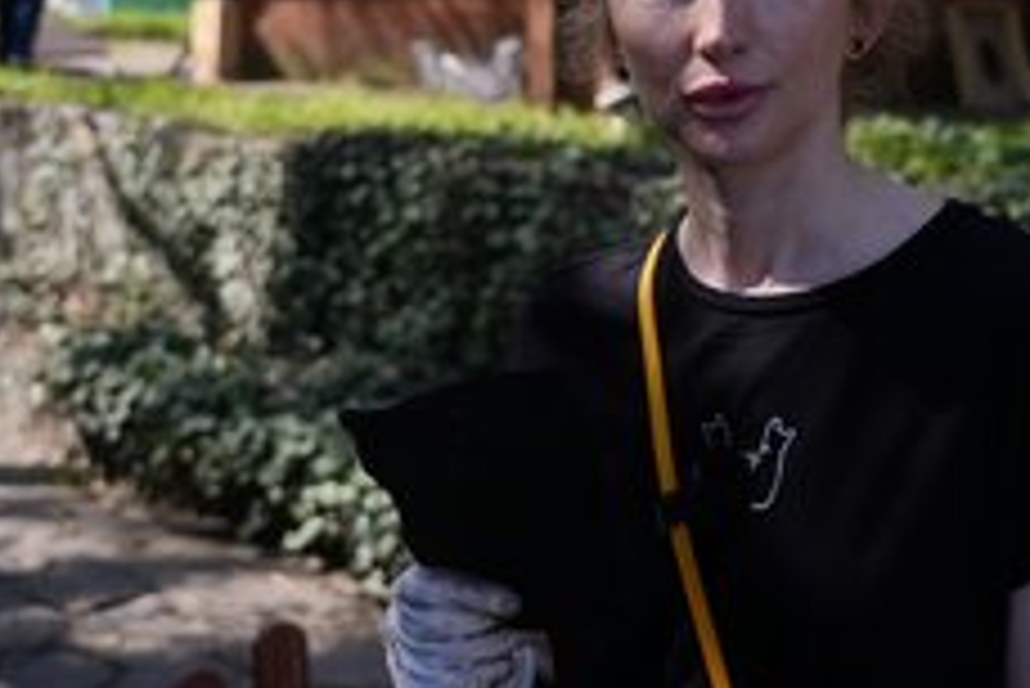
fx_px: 2004
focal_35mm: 70
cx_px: 558
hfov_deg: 28.8
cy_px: 259
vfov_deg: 19.5
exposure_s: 1/1250
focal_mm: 40
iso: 200
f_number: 4
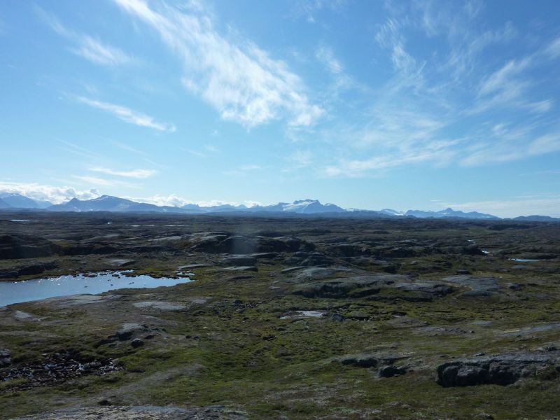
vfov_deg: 54.9
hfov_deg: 69.4
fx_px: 404
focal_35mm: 25
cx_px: 280
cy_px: 210
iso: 125
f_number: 5.6
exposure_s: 1/640
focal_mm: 4.1
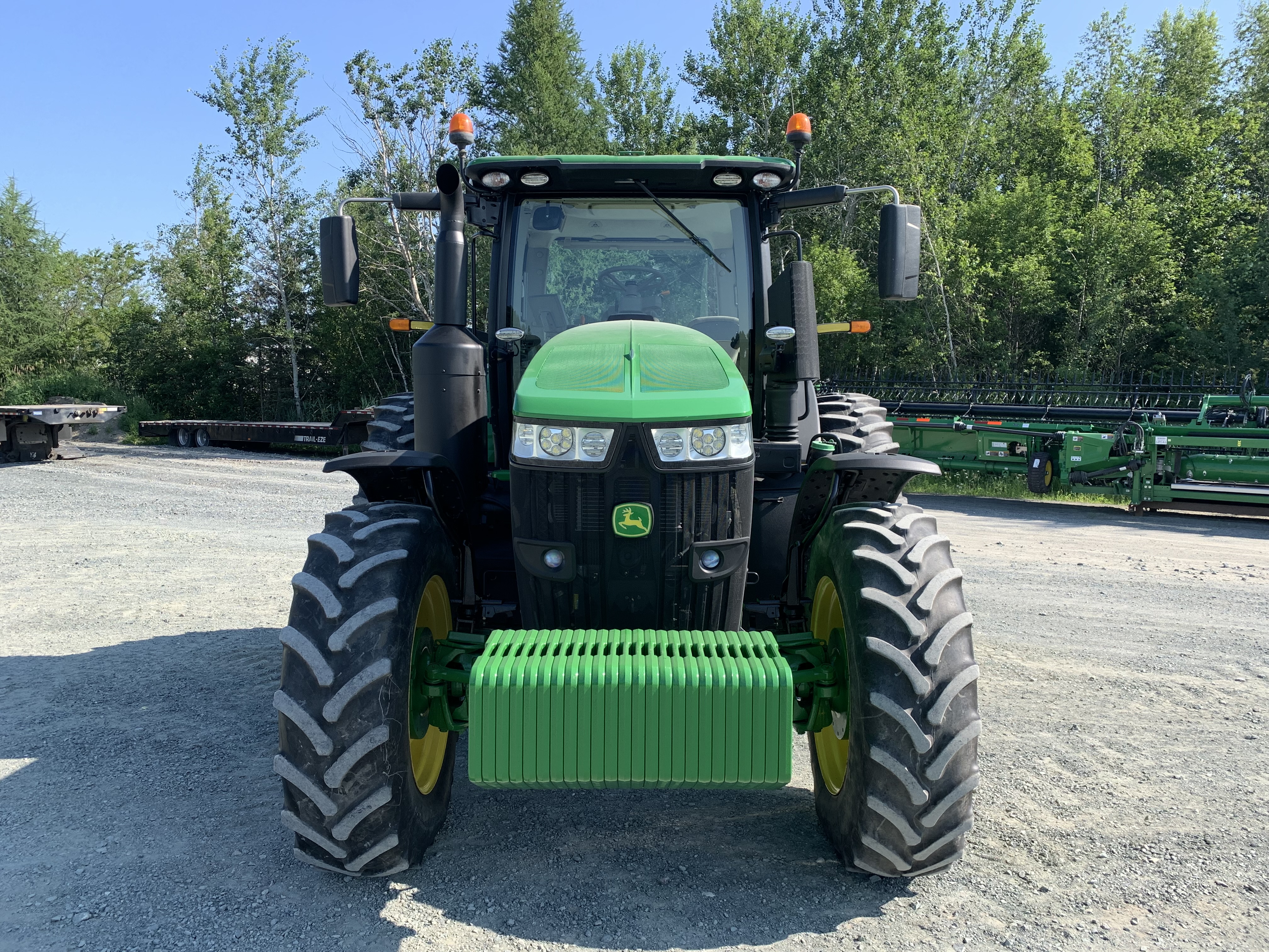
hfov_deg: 67.3
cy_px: 476
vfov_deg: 53.1
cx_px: 634
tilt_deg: -4.5
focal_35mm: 26
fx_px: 953
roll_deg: -0.1
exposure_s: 1/894
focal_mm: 4.25
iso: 25
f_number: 1.8
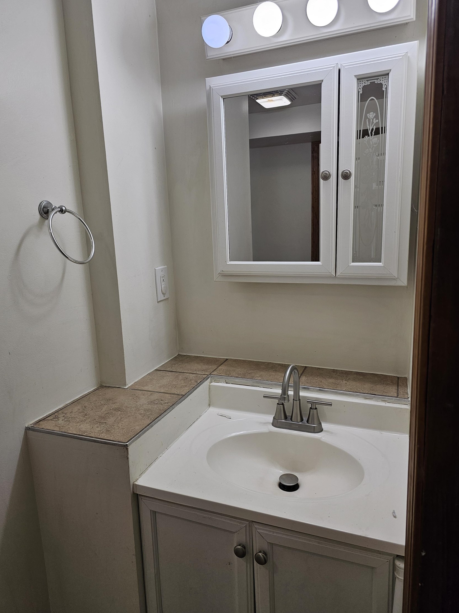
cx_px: 229
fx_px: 424
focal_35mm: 24
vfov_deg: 71.6
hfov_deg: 56.8
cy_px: 310
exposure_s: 1/180
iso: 80
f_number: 1.7
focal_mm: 6.3
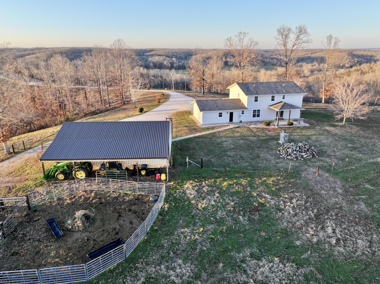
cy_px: 142
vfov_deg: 56.8
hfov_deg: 71.6
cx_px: 190
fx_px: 263
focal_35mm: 24
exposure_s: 1/500
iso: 410
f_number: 2.8
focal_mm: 12.29
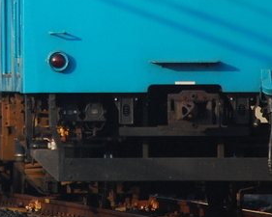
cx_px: 19
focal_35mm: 1203
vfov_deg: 1.3
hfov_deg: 1.6
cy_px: -38
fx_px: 9688
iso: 450
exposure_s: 1/1000
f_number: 5.6
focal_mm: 300
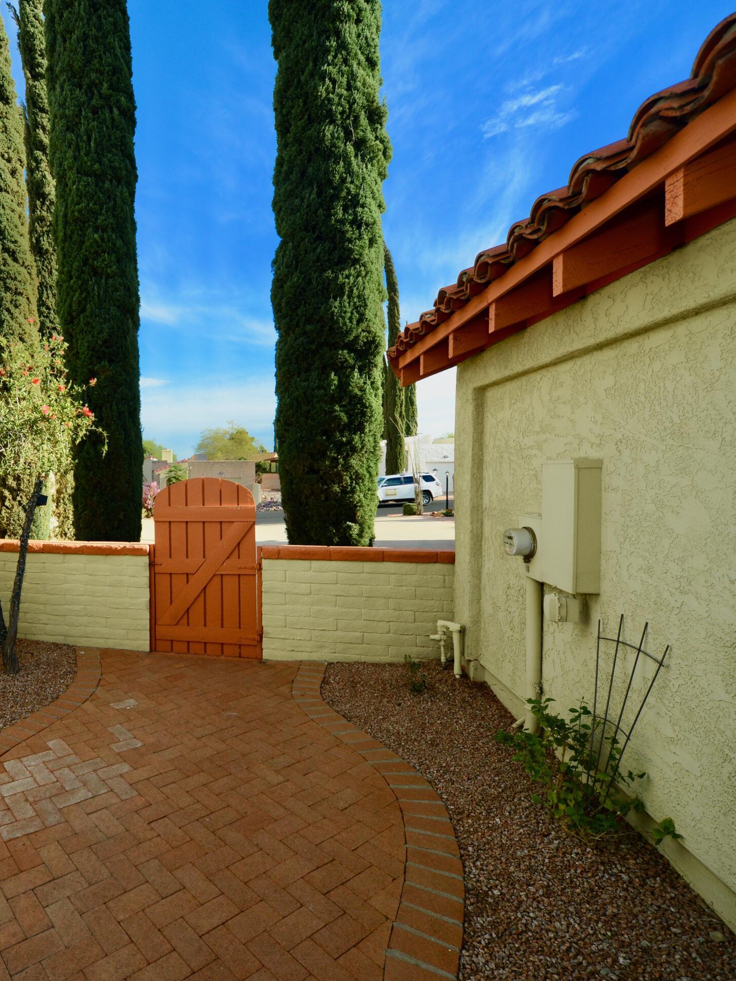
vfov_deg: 87.8
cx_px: 127
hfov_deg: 64.0
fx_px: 510
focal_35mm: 18
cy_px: 489
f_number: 9
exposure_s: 1/500
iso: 400
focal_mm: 12
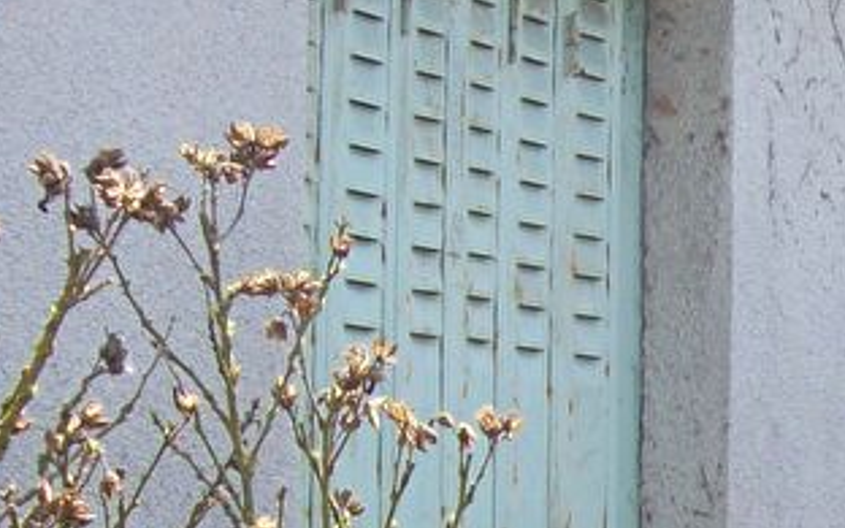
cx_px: 978
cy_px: 678
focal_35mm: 125
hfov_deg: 16.1
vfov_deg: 10.3
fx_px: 2879
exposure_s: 1/448
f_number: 2.7
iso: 80
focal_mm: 6
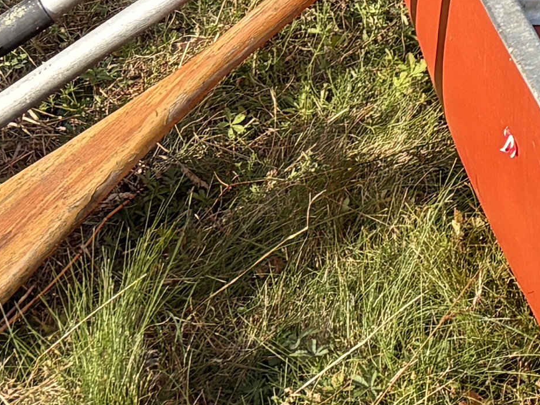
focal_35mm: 160
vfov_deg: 8.4
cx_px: 742
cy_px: -610
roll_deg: +1.3
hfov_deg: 11.9
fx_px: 2496
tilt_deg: -13.1
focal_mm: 5.96
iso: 50
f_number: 1.6
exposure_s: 1/1001
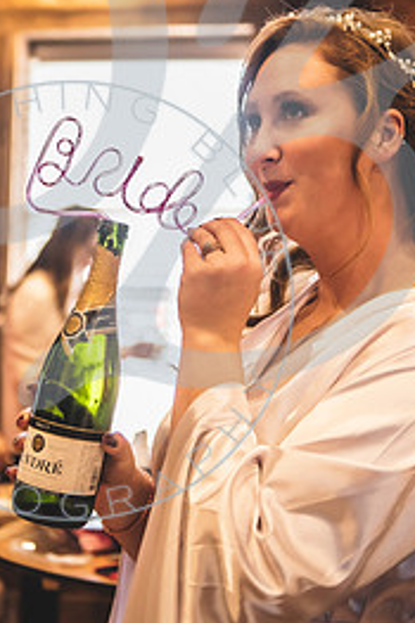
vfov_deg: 25.8
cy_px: 121
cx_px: 180
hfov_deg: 17.7
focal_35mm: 77
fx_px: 1333
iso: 1250
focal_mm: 45
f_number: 2.8
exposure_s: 1/125
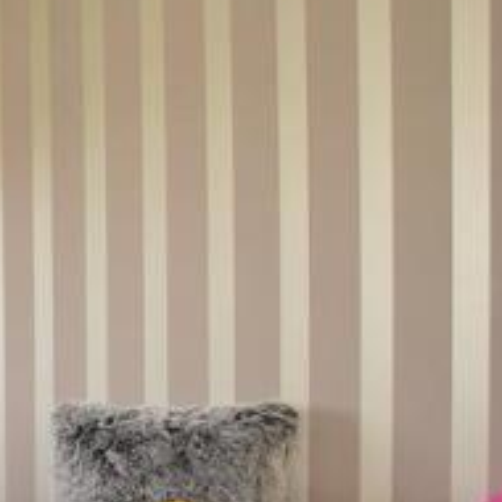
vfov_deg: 36.9
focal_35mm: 44
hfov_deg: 24.4
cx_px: -333
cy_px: 408
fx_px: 722
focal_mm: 10
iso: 200
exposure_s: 1/40
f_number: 5
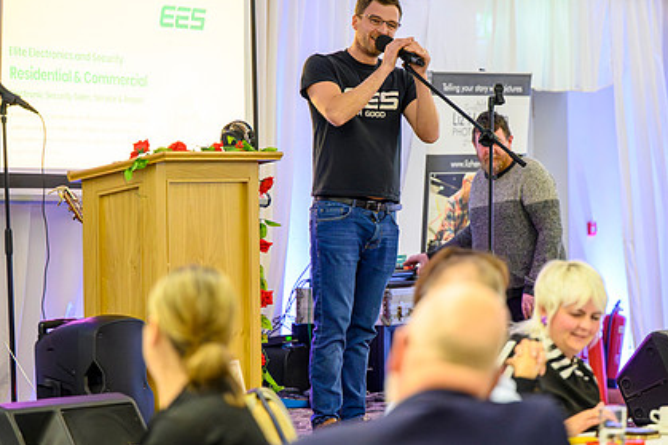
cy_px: 175
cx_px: 373
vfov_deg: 9.9
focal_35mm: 139
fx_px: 2578
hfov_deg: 14.8
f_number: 2.8
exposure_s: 1/200
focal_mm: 100
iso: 12800
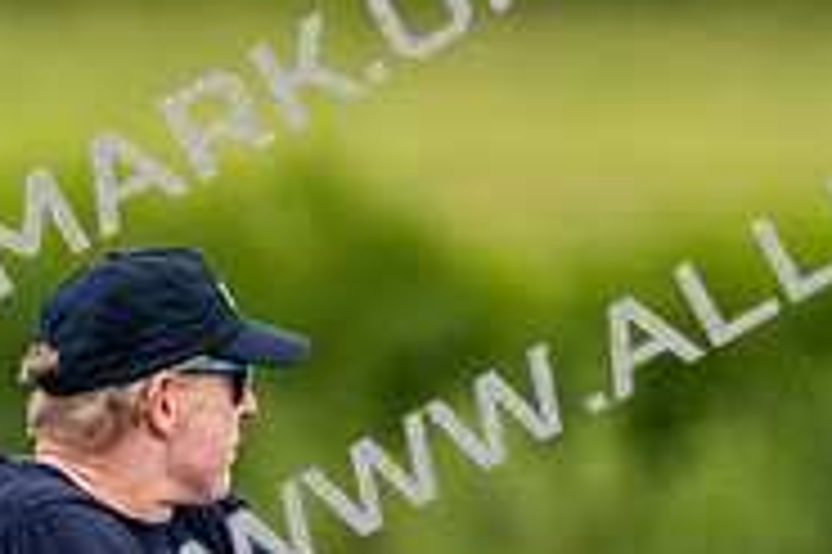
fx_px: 65183
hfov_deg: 0.7
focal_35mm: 2823
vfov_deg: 0.5
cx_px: -148
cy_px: 685
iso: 900
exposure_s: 1/2500
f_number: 4
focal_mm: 600
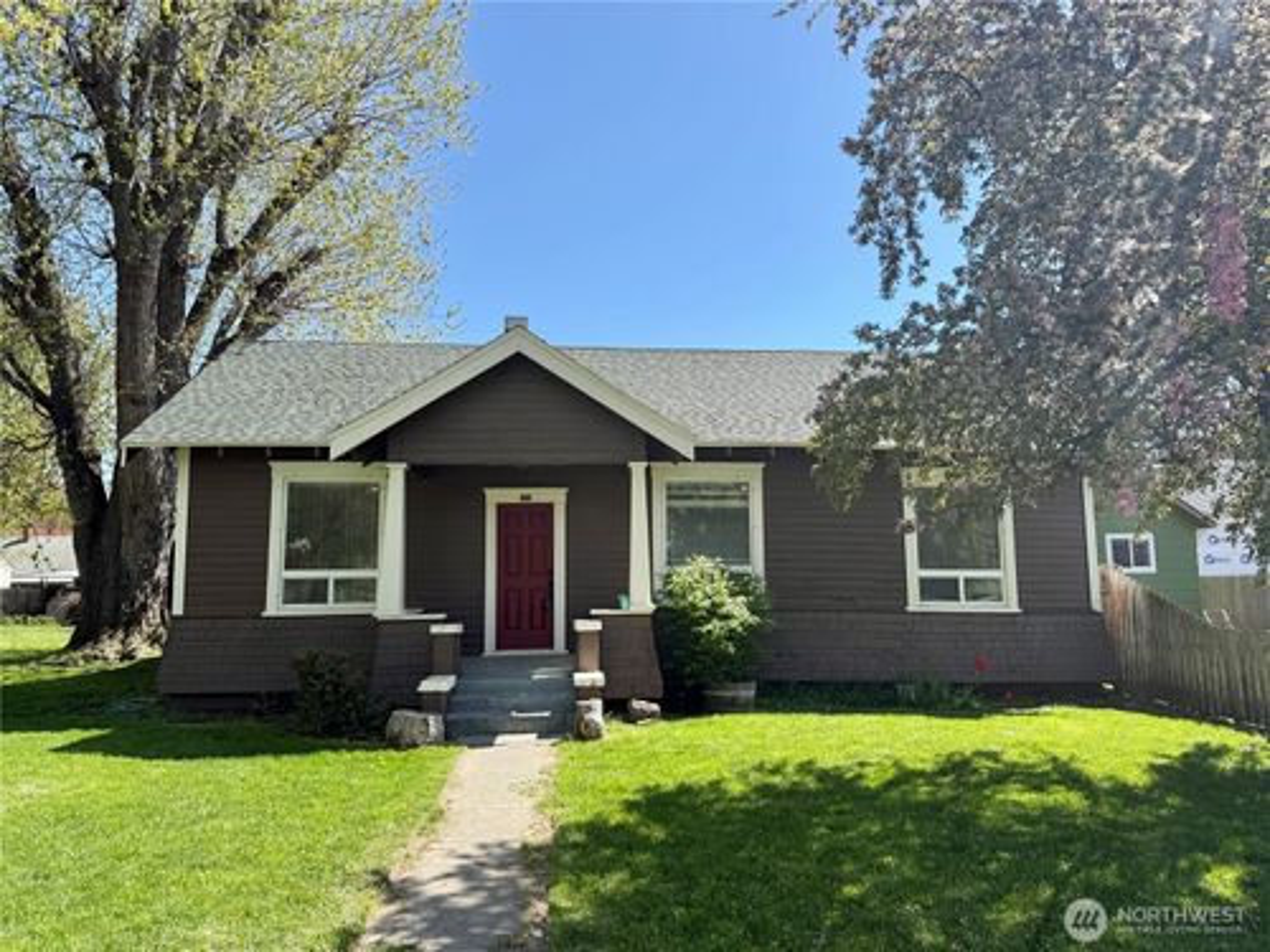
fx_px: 881
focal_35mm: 24
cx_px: 635
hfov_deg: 71.6
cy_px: 476
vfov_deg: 56.8
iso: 80
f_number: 1.78
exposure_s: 1/2053
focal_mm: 6.76
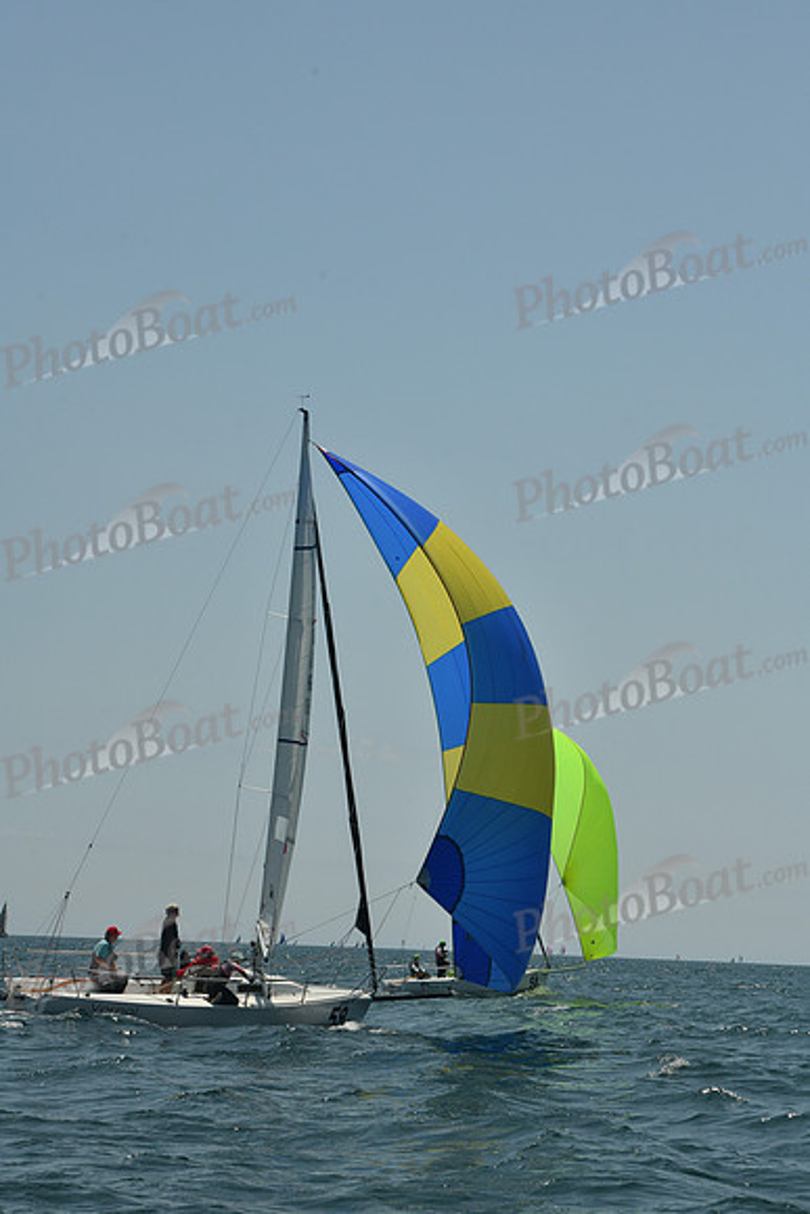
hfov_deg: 14.4
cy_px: 607
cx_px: 405
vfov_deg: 21.5
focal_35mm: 95
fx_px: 3204
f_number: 10
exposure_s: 1/640
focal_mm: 95
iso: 320
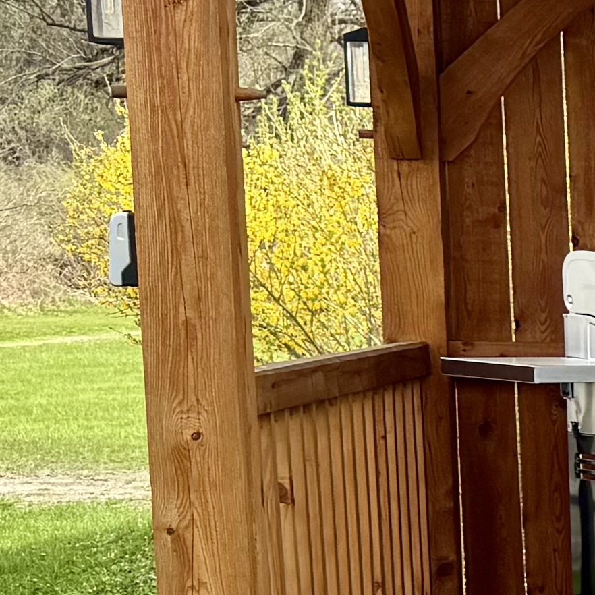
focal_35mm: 137
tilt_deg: -6.5
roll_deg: -1.7
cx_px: 1875
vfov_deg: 12.6
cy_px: 555
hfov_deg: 9.5
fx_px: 2664
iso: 80
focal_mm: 6.76
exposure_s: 1/1059
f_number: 1.78
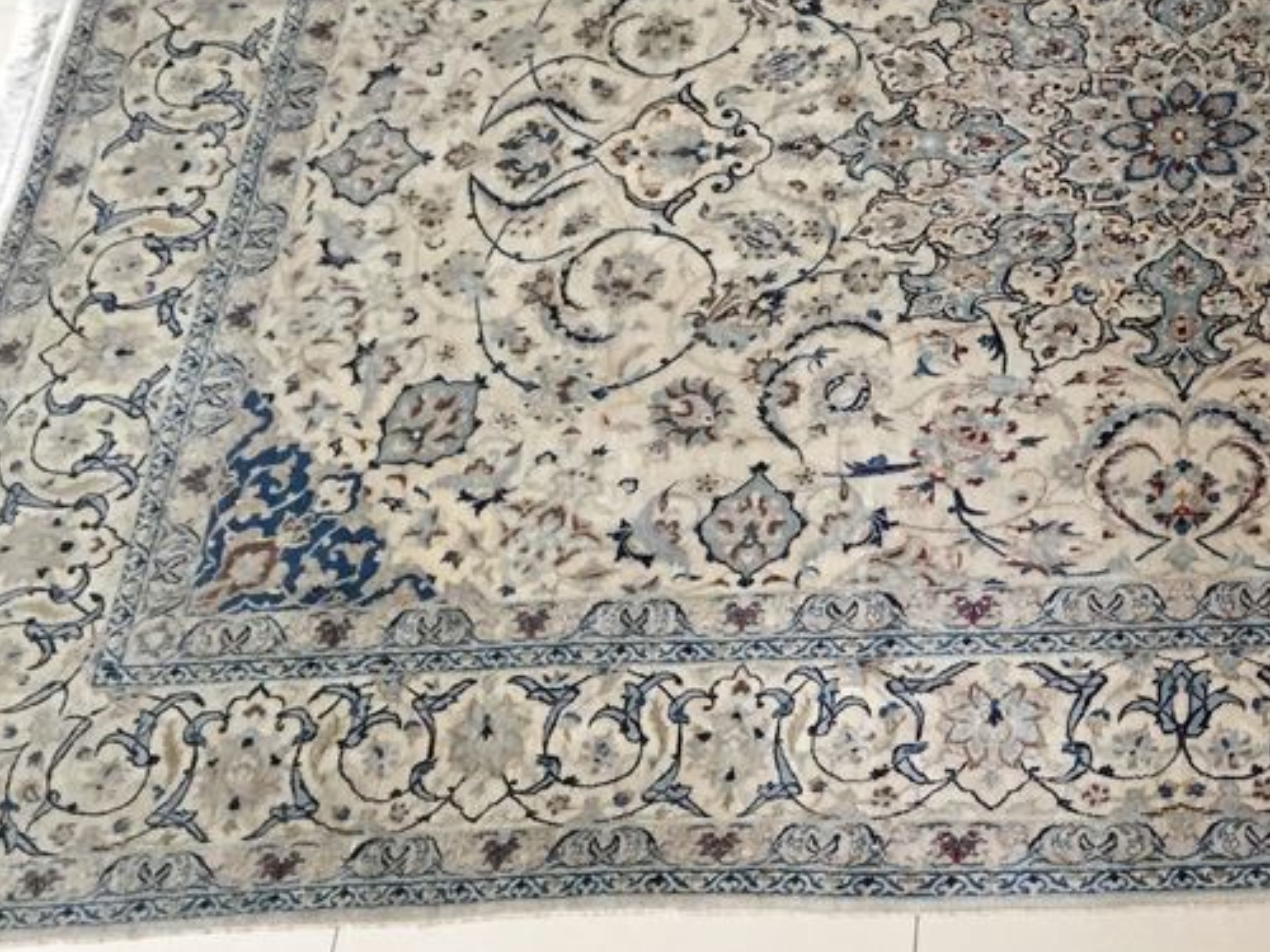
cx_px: 1245
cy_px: 475
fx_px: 2128
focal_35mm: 58
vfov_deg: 25.2
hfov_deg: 31.0
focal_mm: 4.15
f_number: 2.2
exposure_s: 1/33
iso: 200
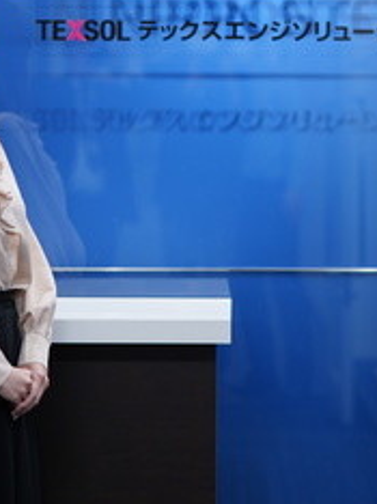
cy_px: 94
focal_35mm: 144
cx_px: 211
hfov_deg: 10.3
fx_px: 2095
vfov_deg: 13.6
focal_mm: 50
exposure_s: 1/200
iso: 250
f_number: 1.4
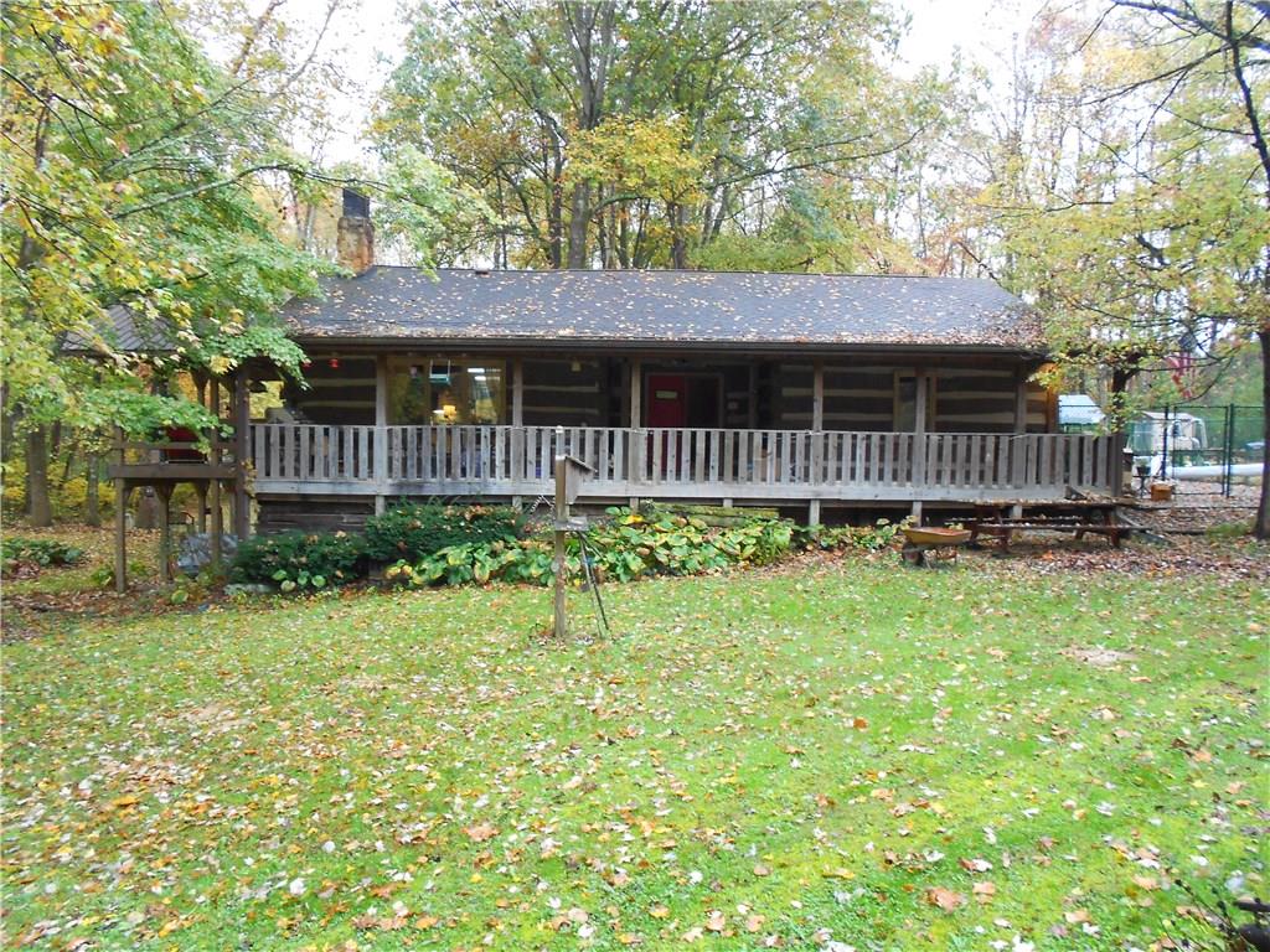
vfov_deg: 53.1
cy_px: 476
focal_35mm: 26
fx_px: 954
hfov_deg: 67.3
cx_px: 635
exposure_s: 1/30
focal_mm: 4.6
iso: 200
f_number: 3.2
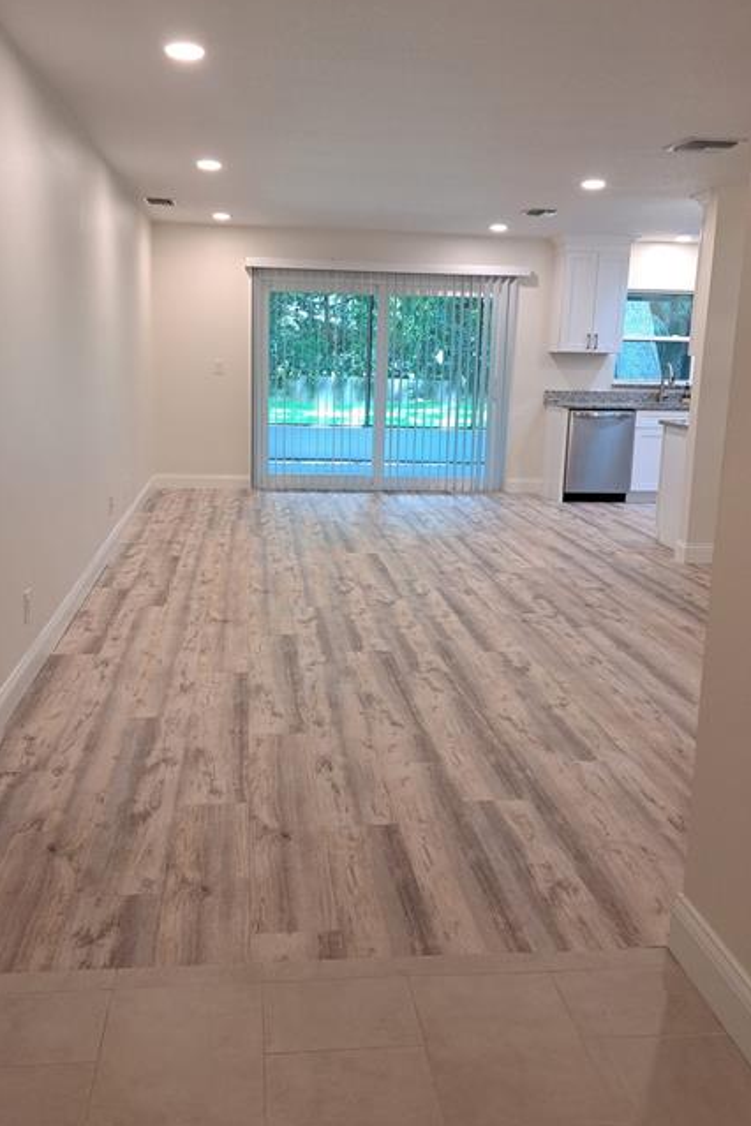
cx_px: 331
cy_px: 511
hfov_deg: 43.5
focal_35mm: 30
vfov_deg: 61.8
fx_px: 939
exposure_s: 1/60
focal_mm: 5.23
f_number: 1.8
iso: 160
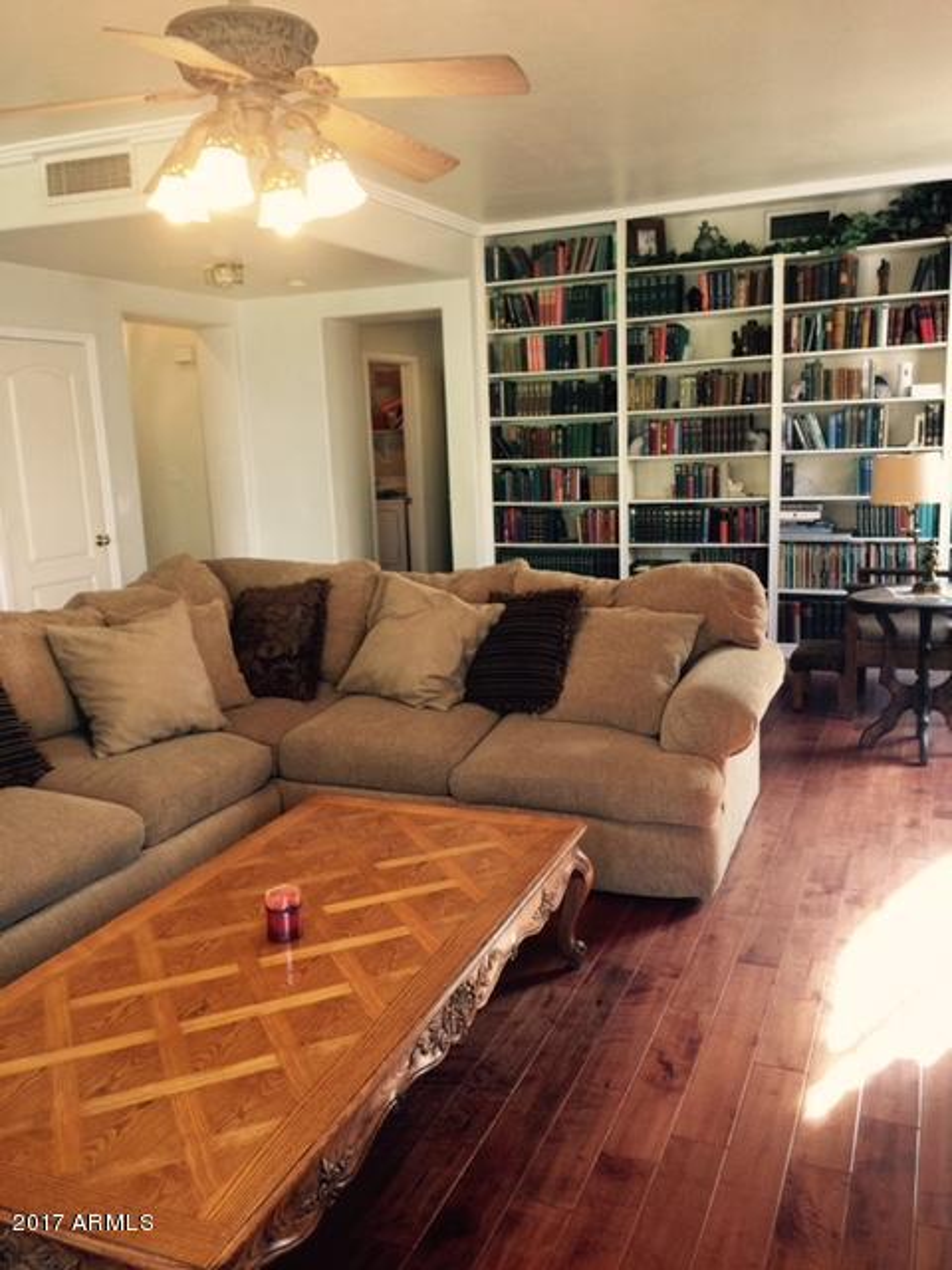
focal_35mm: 29
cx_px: 476
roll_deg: +2.1
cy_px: 635
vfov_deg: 61.7
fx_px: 1063
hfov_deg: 48.2
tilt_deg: -9.6
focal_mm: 4.15
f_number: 2.2
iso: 32
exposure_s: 1/15
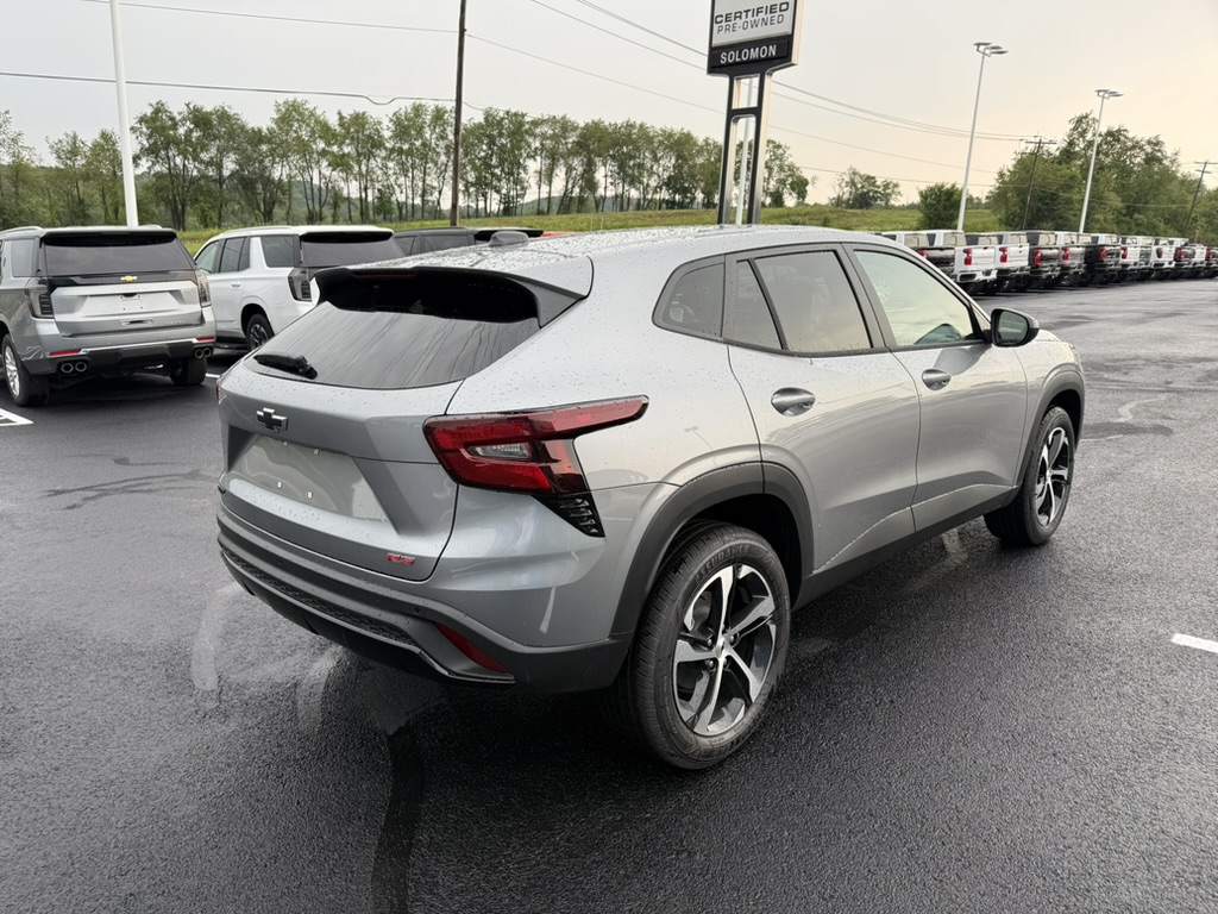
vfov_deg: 56.8
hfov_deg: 71.6
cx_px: 609
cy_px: 457
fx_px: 844
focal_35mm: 24
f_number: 1.78
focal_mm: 6.76
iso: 80
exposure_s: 1/521
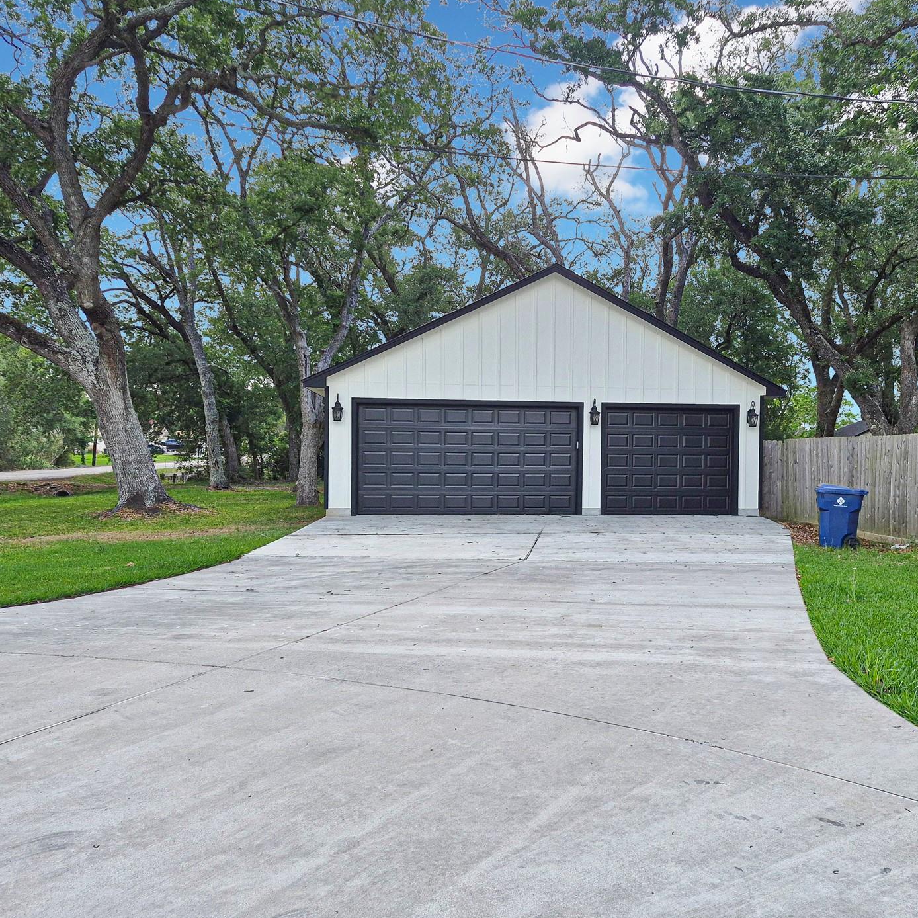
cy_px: 481
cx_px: 571
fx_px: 900
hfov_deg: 53.5
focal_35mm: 30
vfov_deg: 54.0
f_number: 1.8
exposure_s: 1/3960
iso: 80
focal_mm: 5.4
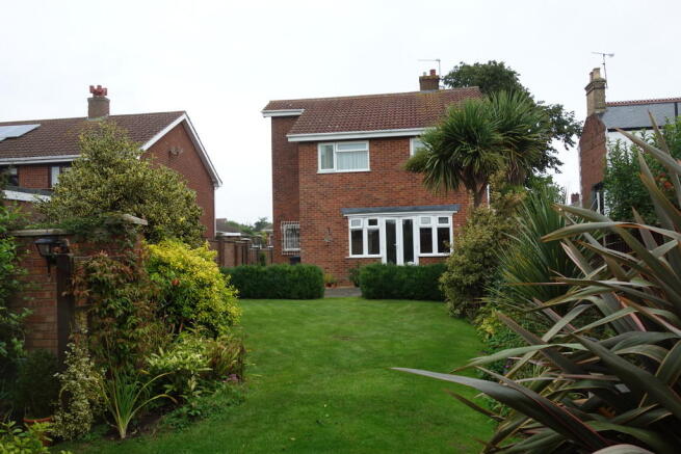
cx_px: 340
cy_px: 227
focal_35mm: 28
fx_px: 530
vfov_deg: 46.4
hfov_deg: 65.5
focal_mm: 10.4
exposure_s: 1/100
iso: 125
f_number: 2.8
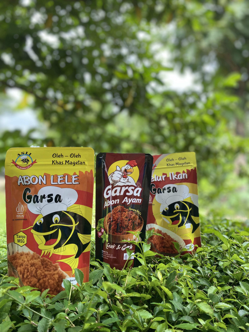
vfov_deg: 67.3
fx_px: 249
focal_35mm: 26
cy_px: 166
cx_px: 124
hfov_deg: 53.1
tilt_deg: +2.3
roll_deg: +2.3
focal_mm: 4.25
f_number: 1.8
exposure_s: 1/458
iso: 32
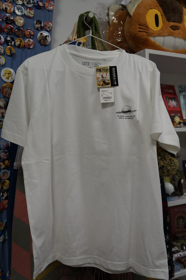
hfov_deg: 38.3
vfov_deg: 55.2
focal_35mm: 34
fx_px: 268
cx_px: 93
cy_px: 140
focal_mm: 23
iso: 250
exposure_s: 1/60
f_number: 4
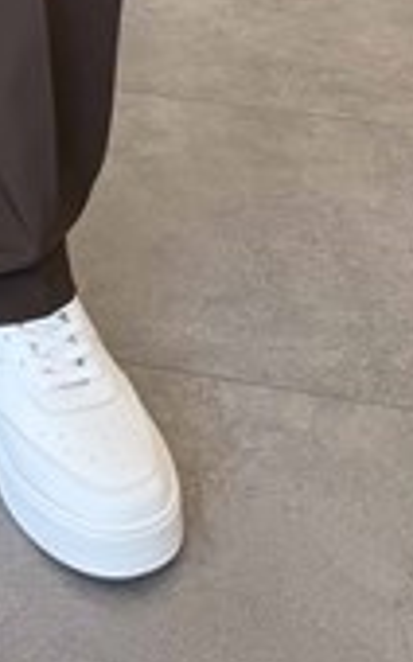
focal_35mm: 80
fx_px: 1443
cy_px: -329
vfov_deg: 21.6
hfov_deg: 15.5
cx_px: -129
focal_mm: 6.76
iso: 50
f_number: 1.78
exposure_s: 1/121
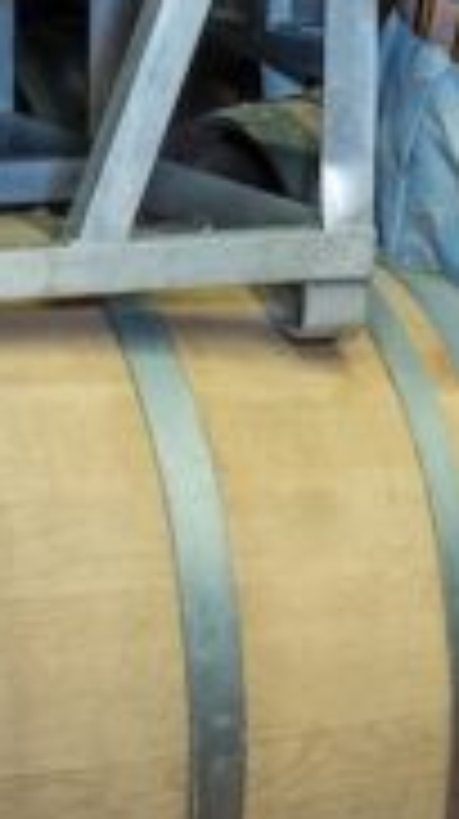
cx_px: 410
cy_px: 36
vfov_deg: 12.1
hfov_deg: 6.8
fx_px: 3840
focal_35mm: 177
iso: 1000
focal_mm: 26.6
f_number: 4.5
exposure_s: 1/15
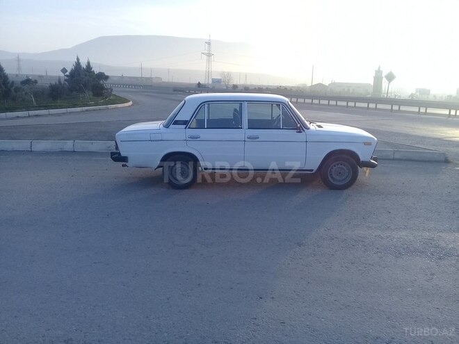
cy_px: 172
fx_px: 411
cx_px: 230
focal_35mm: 31
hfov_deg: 58.4
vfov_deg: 45.4
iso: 50
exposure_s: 1/370
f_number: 2.2
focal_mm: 3.3
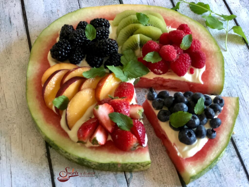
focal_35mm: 57
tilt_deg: -58.6
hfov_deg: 33.8
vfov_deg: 25.7
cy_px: 94
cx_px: 124
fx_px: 410
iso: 800
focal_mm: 6.6
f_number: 2.8
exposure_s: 1/60
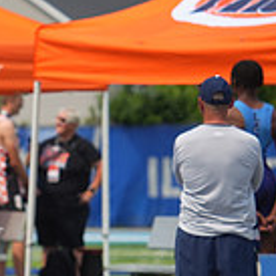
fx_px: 7144
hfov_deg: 2.2
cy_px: 200
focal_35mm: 792
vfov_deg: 2.2
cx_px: -288
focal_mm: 220
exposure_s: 1/2500
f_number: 5.6
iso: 400
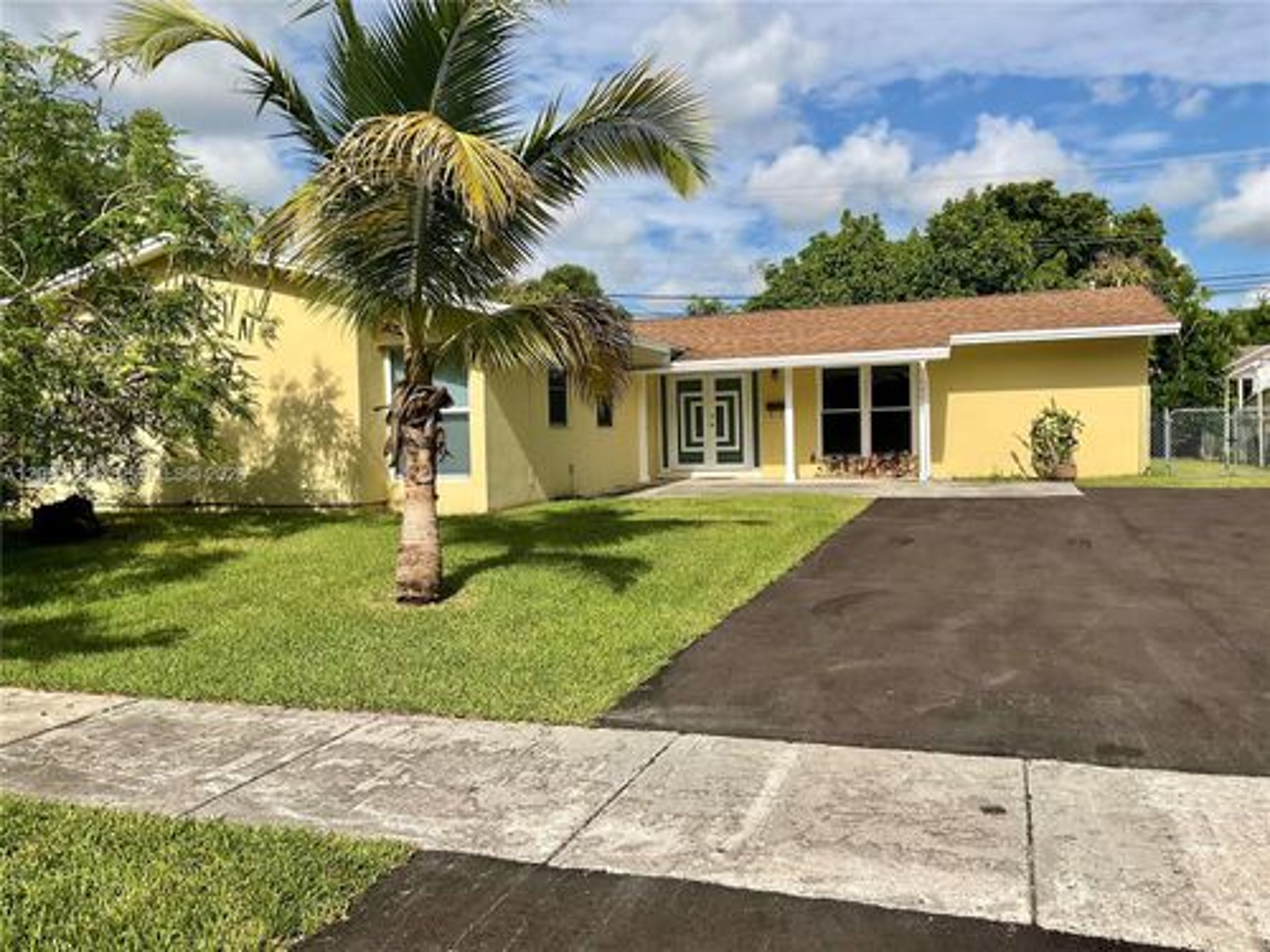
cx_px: 635
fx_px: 1064
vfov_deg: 48.2
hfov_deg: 61.7
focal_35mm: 29
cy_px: 476
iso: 20
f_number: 1.8
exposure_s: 1/2959
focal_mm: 3
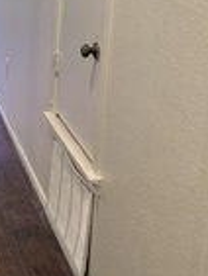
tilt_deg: -18.3
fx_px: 680
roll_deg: +2.8
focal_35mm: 85
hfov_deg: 15.8
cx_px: -113
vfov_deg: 22.9
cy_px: 100
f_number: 1.78
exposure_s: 1/60
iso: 250
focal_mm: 6.76
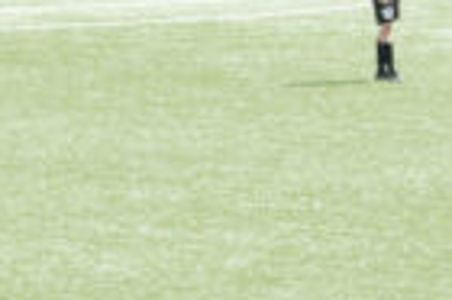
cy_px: -29
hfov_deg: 5.4
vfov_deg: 3.6
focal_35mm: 379
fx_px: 4753
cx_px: 216
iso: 400
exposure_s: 1/1600
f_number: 3.5
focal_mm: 68
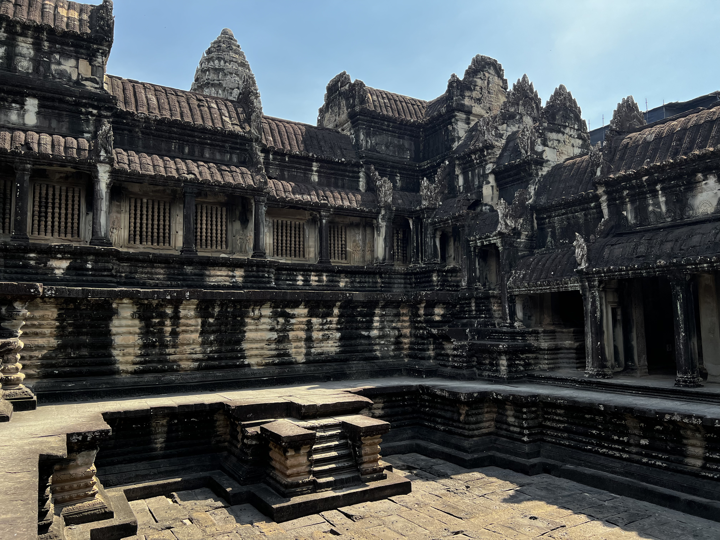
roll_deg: +1.0
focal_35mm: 26
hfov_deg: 67.3
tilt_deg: +4.7
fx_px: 541
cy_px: 270
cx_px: 360
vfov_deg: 53.1
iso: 50
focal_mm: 5.7
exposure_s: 1/2457
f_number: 1.5
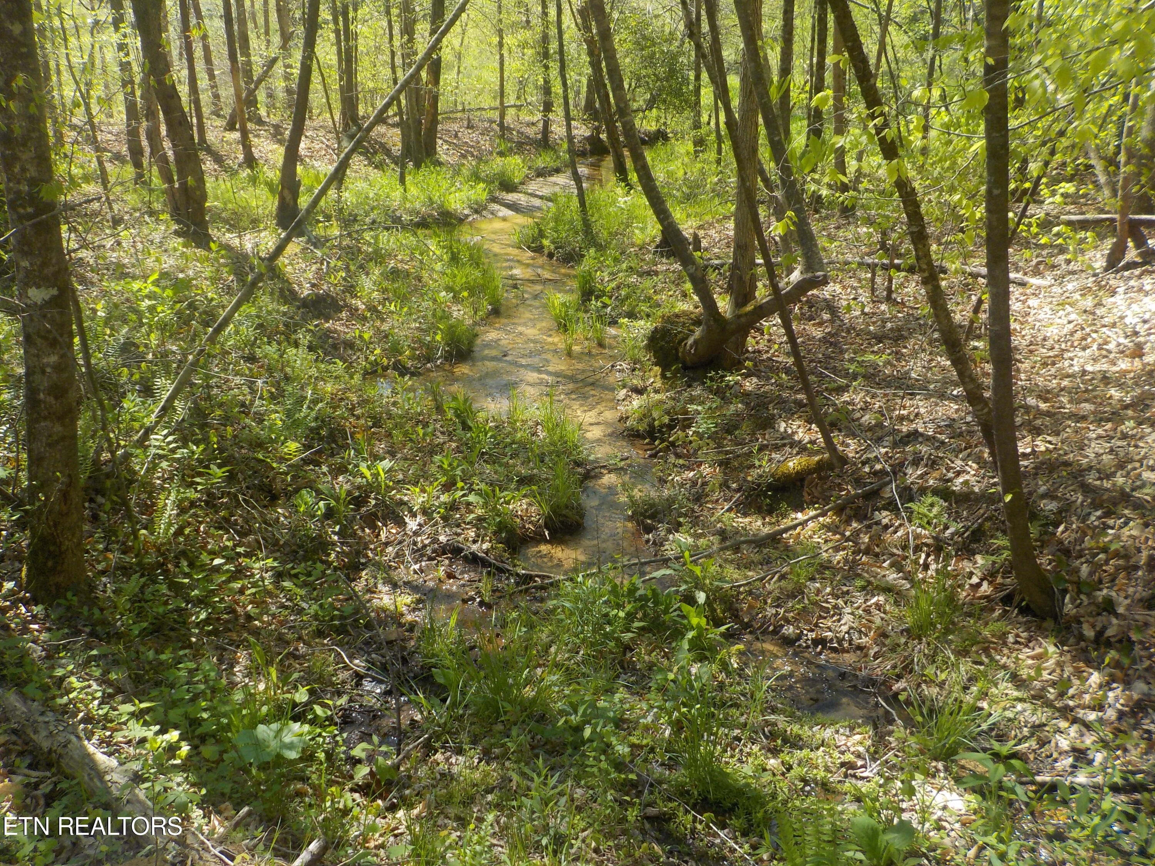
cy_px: 433
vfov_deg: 46.8
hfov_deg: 60.0
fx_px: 1001
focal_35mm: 30
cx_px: 578
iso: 125
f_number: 3.3
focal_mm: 4.1
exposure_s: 1/400
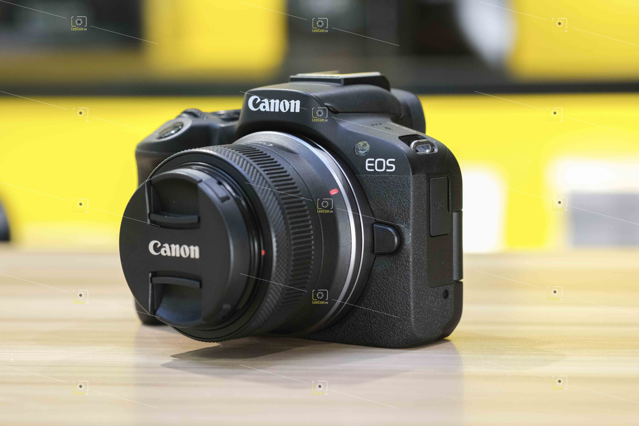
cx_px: 320
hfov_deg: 22.6
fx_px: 1597
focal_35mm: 90
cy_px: 213
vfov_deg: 15.2
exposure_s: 1/125
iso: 2000
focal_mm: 60
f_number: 4
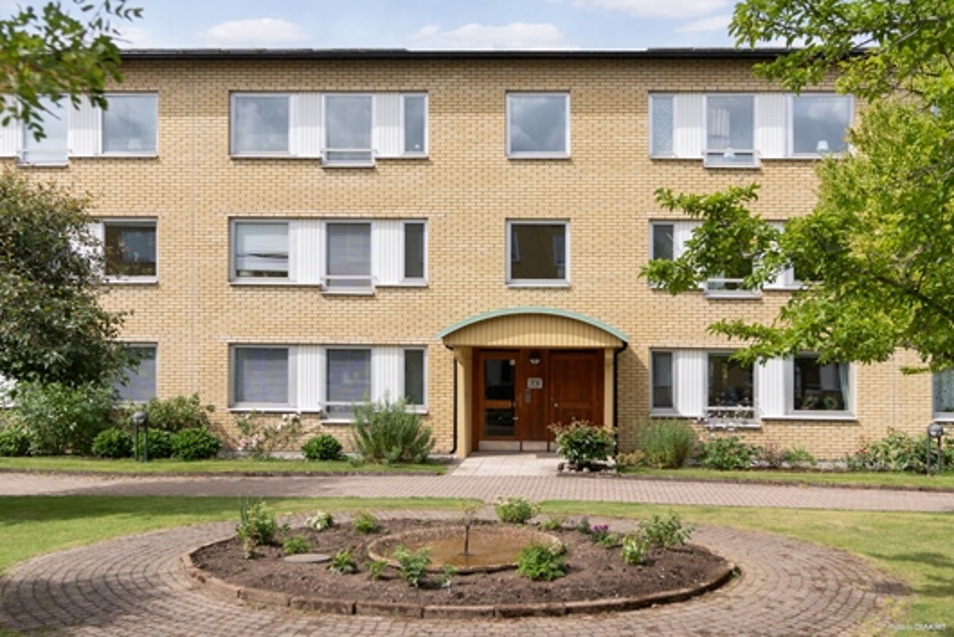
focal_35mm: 30
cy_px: 318
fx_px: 795
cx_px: 477
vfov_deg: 43.7
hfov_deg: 61.9
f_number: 2.8
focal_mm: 20
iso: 160
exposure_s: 1/5000
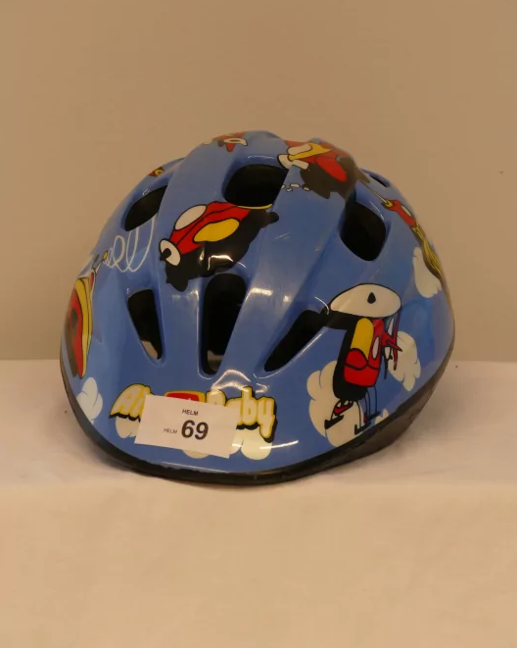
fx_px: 3350
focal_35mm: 175
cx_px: 258
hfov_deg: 8.8
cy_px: 318
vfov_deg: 11.0
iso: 800
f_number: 3.9
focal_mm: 56.08
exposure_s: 1/100
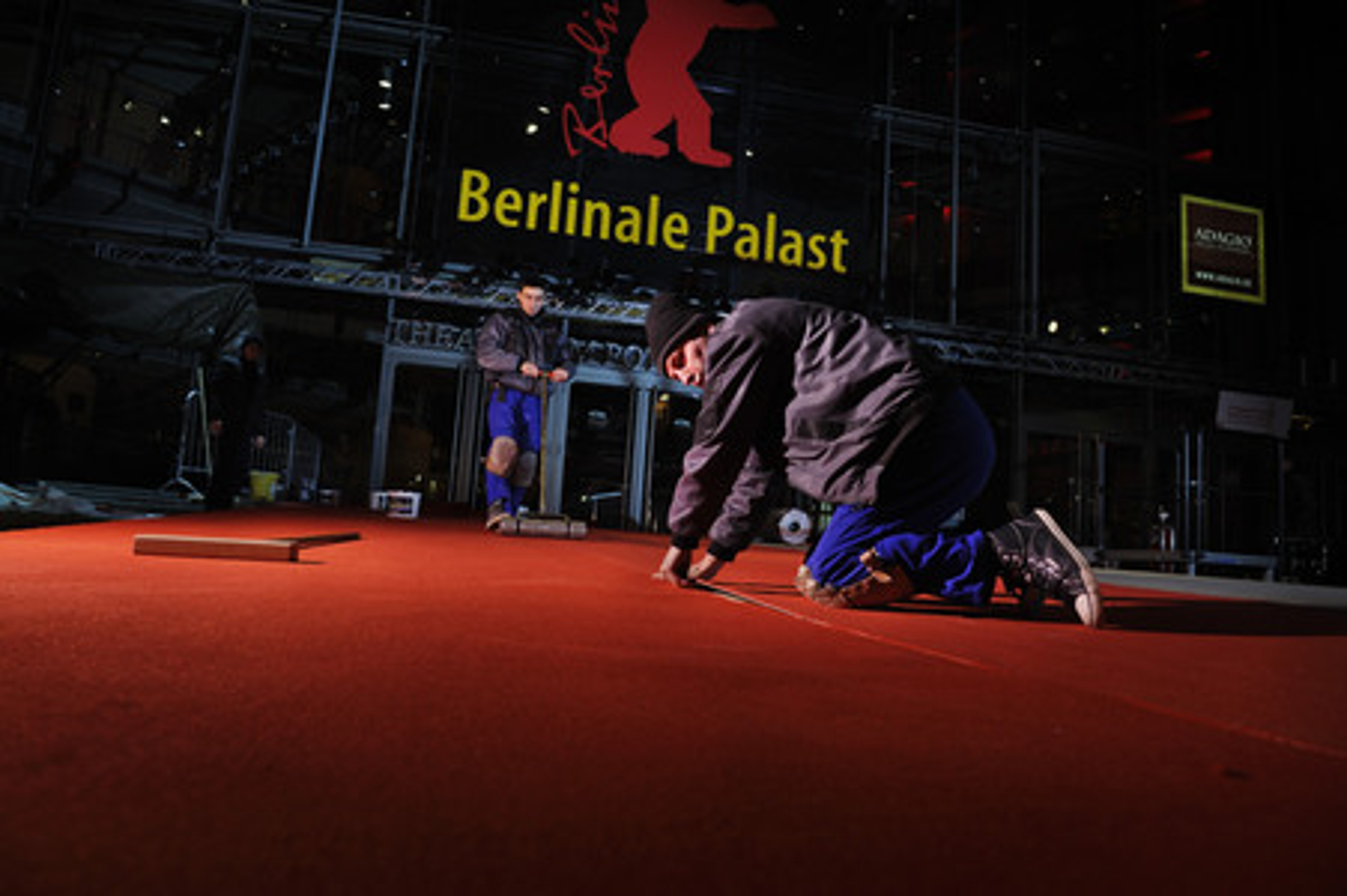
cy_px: 448
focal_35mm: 24
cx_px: 674
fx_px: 897
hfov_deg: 73.8
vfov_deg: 53.1
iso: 400
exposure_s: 1/200
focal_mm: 24
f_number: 4.5
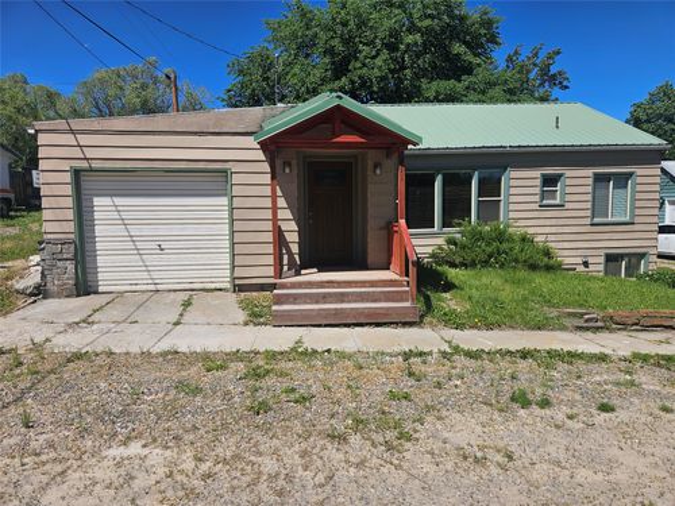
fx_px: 448
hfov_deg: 73.9
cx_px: 338
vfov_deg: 58.9
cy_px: 253
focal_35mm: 23
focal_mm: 5.4
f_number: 1.8
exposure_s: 1/2378
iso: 25
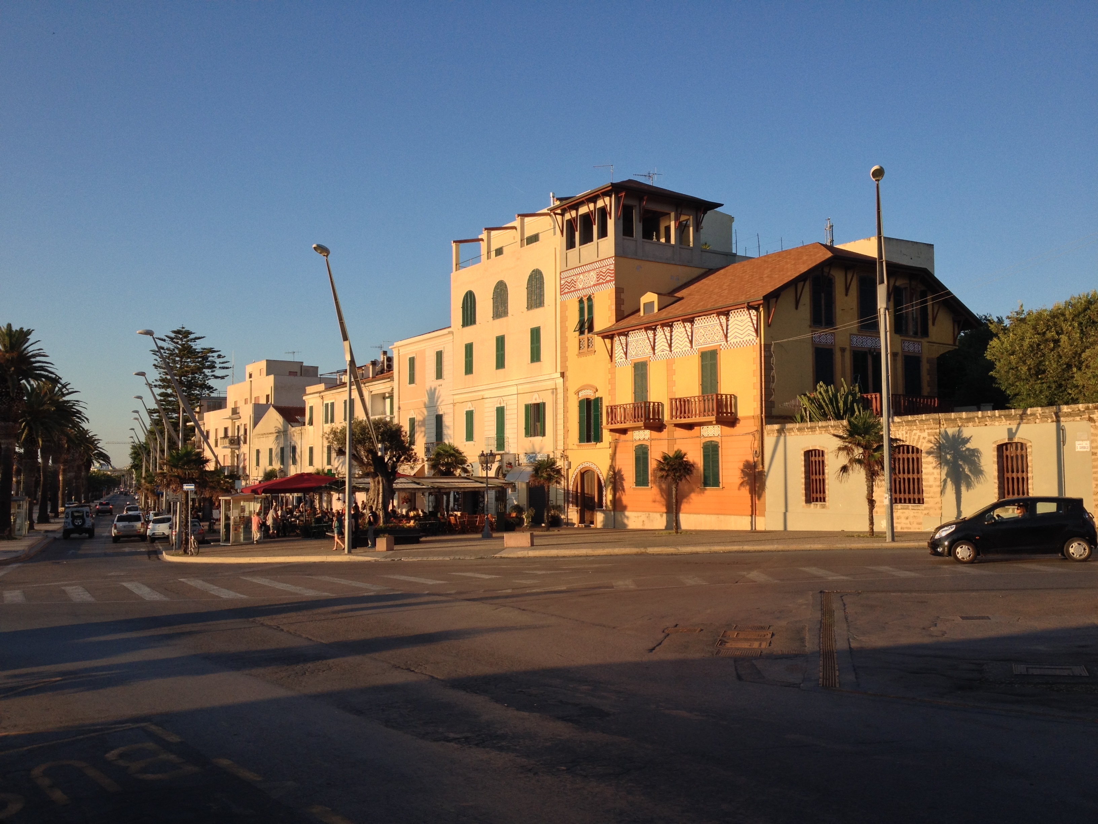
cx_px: 549
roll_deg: +0.8
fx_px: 1110
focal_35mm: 35
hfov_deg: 52.6
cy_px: 412
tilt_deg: +0.7
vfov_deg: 40.7
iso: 50
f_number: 2.4
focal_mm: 4.28
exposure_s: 1/800
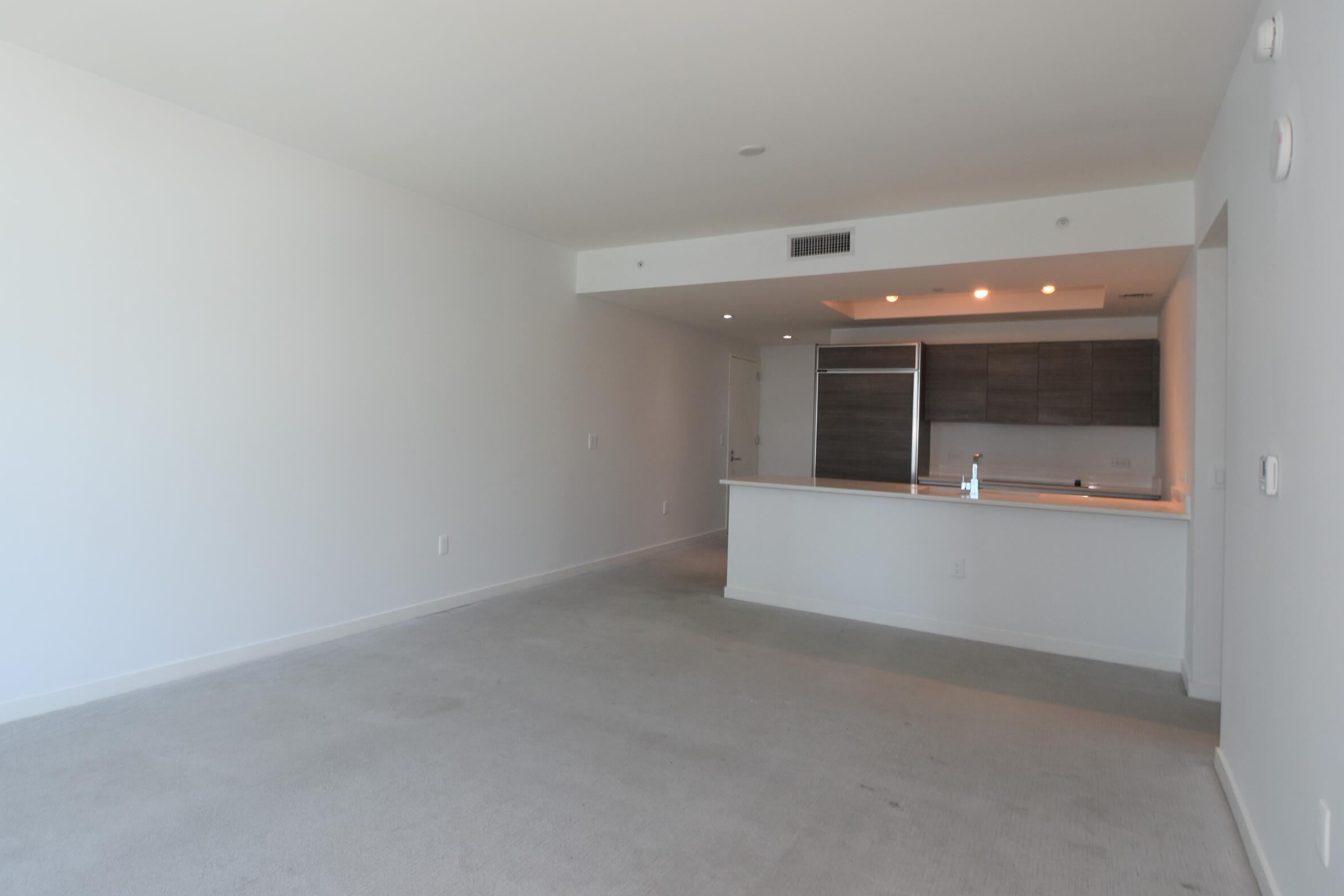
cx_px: 508
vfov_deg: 64.2
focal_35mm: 19
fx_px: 709
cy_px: 382
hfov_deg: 85.3
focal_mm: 10
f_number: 5
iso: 200
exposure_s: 1/60
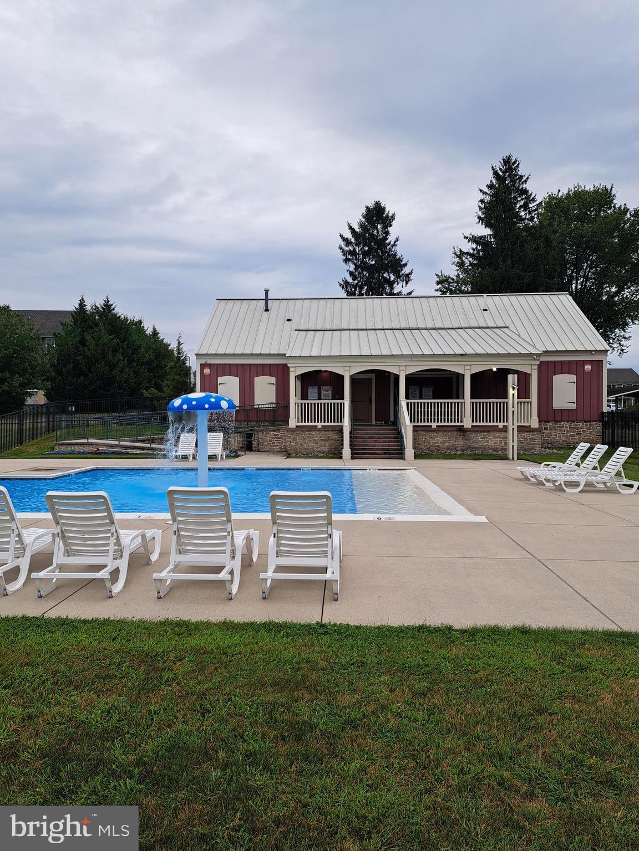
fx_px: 591
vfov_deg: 71.6
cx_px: 320
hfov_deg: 56.8
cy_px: 426
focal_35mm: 24
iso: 50
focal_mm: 5.23
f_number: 1.8
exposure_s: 1/667
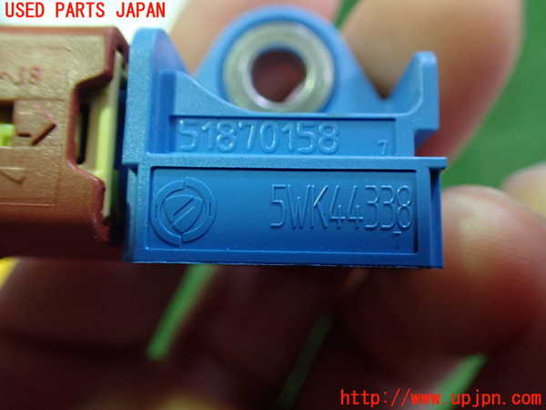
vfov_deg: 46.8
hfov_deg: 60.0
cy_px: 205
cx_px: 273
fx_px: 473
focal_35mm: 30
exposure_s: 1/50
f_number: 2.3
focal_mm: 5.4
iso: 800
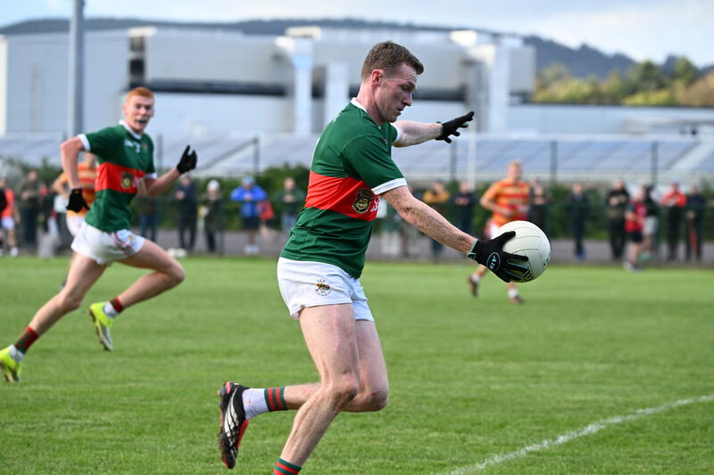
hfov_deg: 10.3
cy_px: 238
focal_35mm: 200
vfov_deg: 6.9
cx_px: 357
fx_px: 3966
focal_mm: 200
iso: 1250
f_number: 6.3
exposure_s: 1/1000
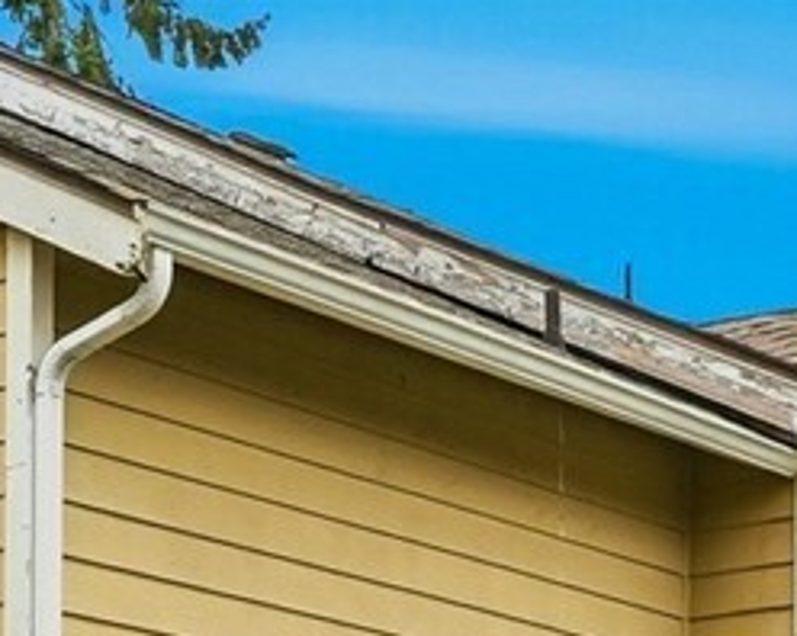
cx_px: 479
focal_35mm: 135
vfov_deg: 10.9
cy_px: 1038
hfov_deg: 14.3
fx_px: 3182
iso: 400
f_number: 9
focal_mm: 21
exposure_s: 1/1250
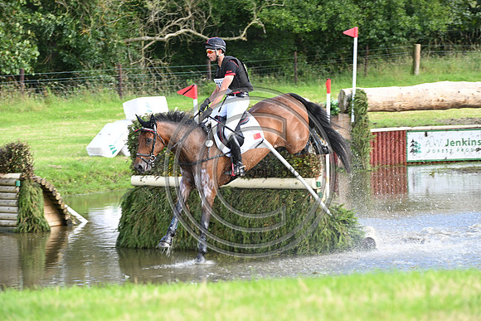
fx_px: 2673
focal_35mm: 200
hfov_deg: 10.3
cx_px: 240
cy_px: 160
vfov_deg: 6.9
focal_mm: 200
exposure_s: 1/160
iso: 500
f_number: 9
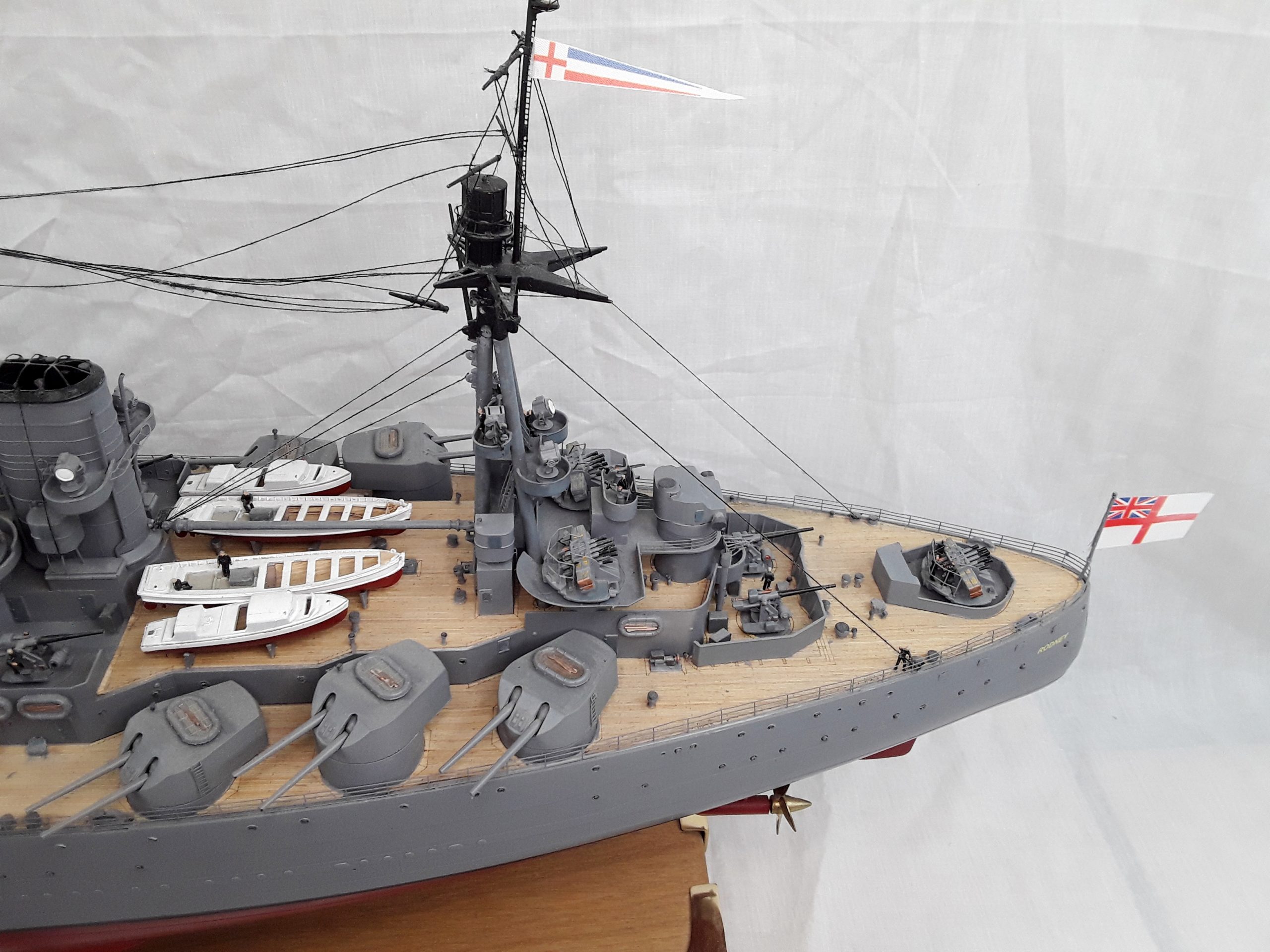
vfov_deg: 51.4
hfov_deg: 65.3
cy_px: 476
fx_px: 991
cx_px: 635
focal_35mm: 27
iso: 50
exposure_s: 1/100
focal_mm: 2.91
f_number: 1.9
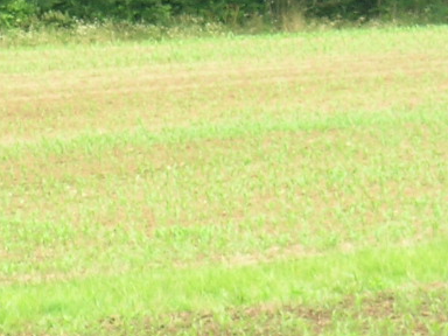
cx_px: -477
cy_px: 278
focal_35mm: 1000
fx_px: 12942
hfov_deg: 2.0
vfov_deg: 1.5
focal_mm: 24
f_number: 5.8
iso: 50
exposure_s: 1/76.7
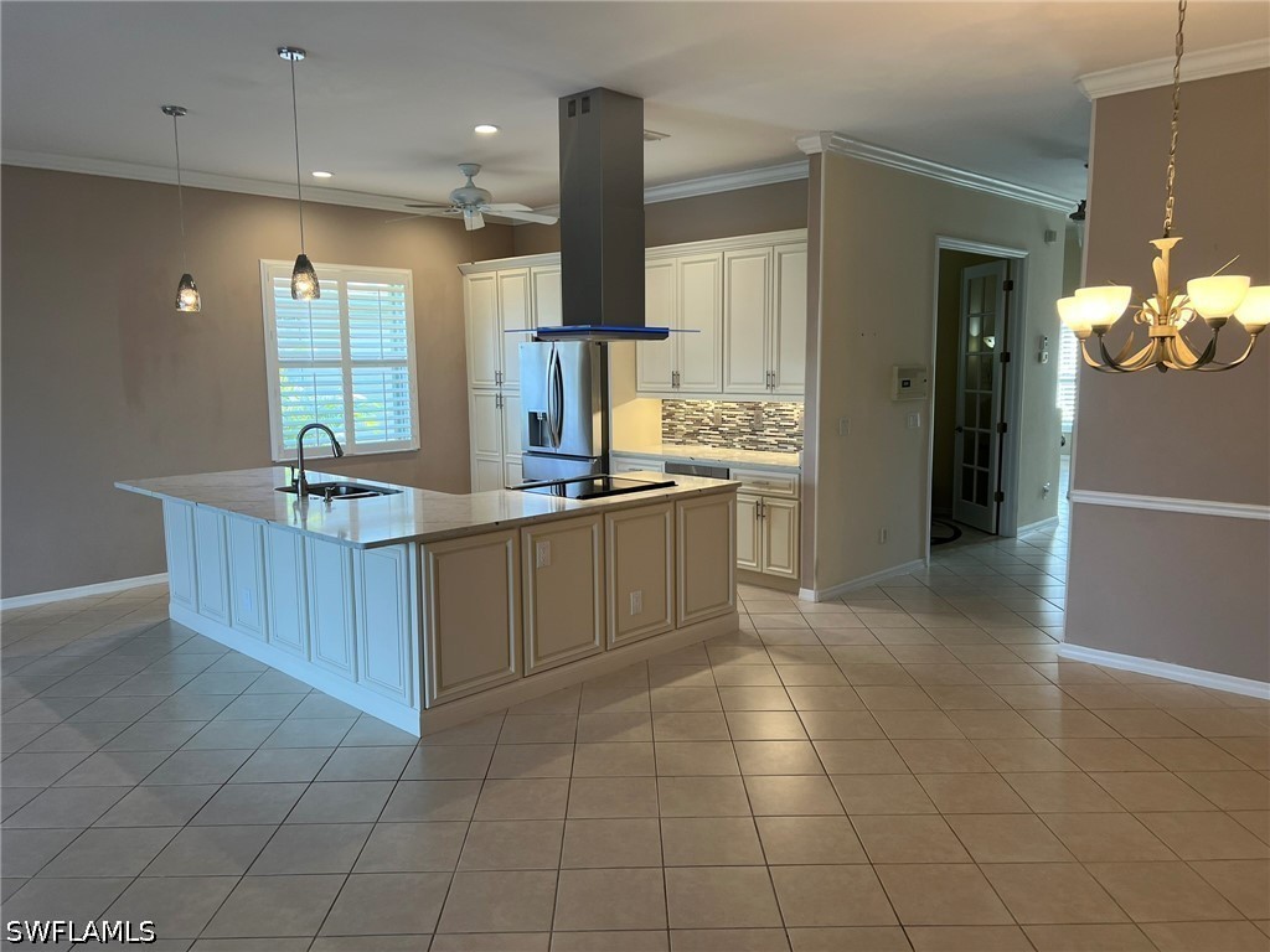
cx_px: 635
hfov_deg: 67.3
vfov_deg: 53.1
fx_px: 954
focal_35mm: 26
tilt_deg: -7.7
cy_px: 476
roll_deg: +0.6
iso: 100
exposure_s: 1/120
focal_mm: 5.7
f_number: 1.5
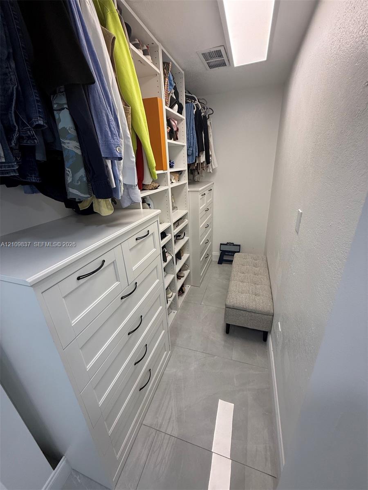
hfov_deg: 85.7
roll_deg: +2.2
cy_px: 245
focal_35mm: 14
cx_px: 184
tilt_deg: -22.3
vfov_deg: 102.1
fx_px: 198
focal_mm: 2.22
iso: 125
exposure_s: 1/120
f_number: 2.2
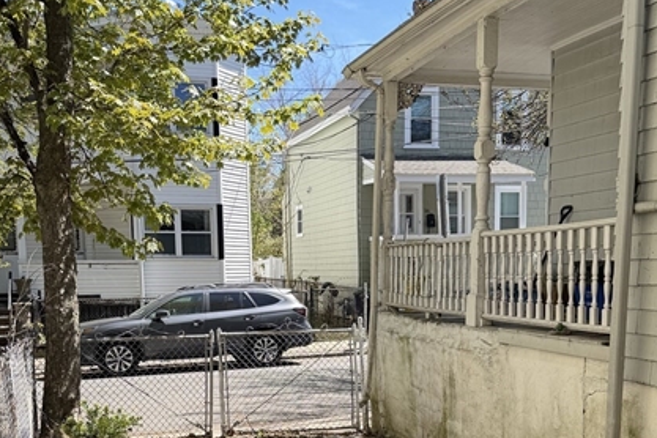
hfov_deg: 42.7
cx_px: 332
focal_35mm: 46
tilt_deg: -6.4
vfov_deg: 28.5
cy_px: 362
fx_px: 839
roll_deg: +0.6
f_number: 1.78
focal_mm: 6.76
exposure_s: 1/2053
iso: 80
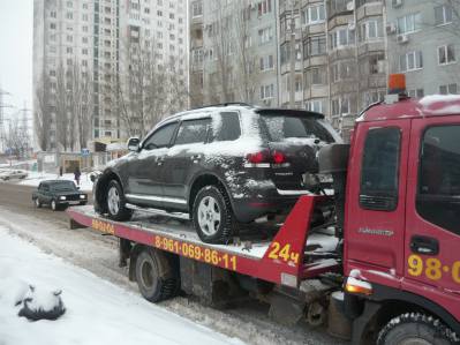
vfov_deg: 42.9
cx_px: 230
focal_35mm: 33
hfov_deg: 55.4
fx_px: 438
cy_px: 172
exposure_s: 1/160
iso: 100
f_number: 2.8
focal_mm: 5.5
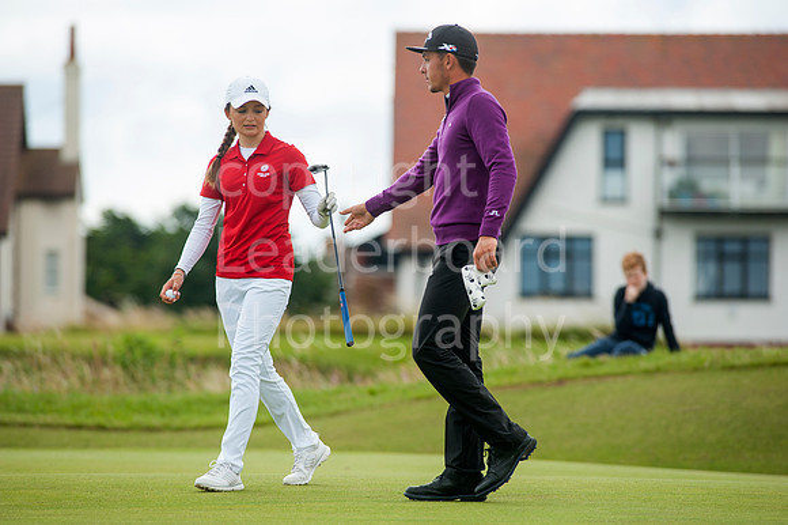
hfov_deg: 6.9
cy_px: 262
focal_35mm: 300
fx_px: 6563
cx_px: 394
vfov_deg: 4.6
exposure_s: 1/2500
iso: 400
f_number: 6.3
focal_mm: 300
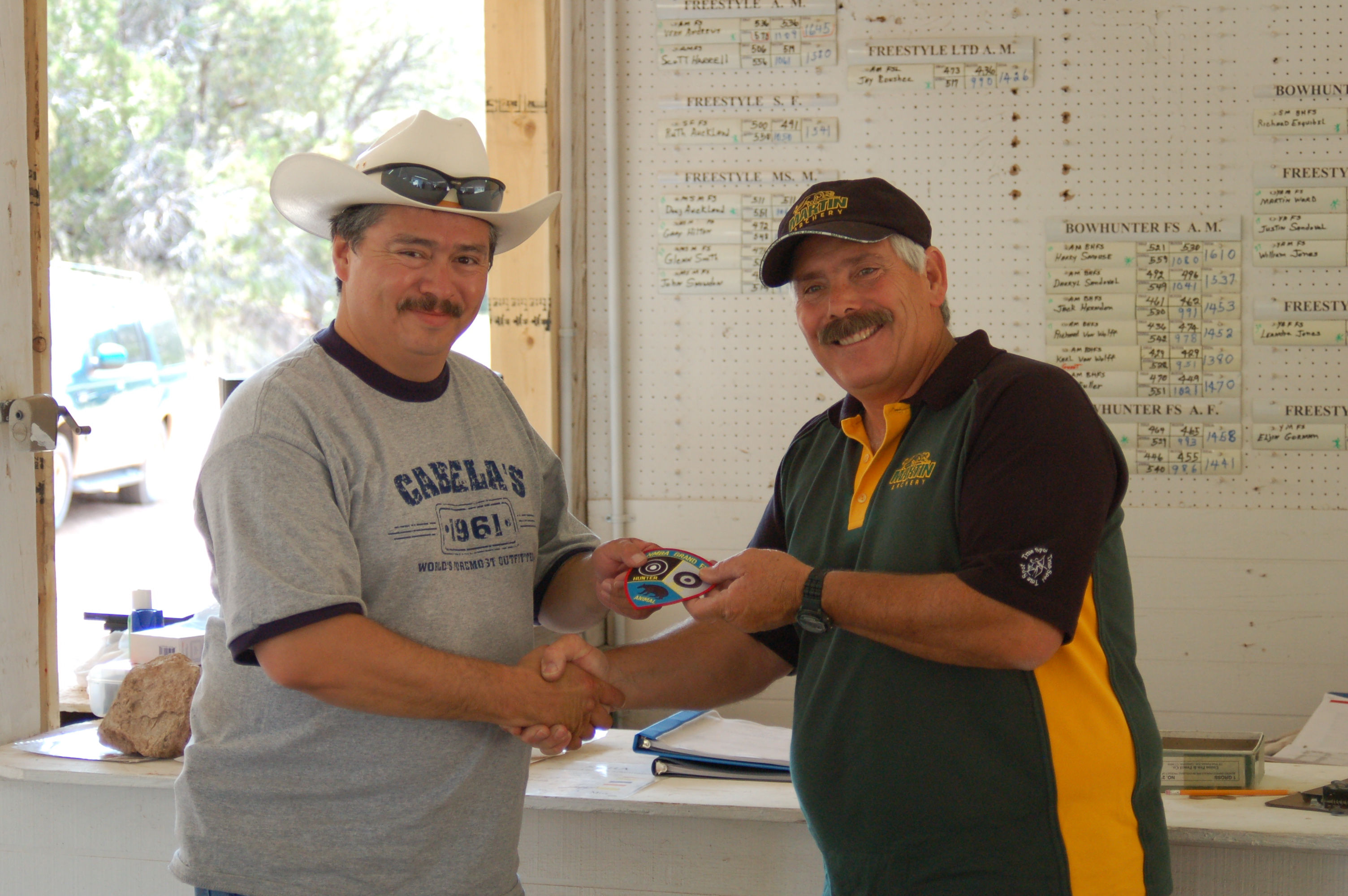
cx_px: 674
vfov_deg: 14.7
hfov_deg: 21.9
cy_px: 448
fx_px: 3479
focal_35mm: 93
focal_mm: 62
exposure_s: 1/125
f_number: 5
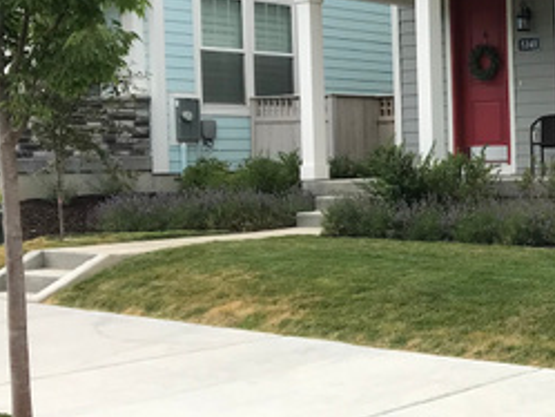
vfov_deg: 20.5
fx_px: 1155
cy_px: 203
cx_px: 700
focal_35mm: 72
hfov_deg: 24.1
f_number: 1.8
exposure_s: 1/1429
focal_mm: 3.99
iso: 20
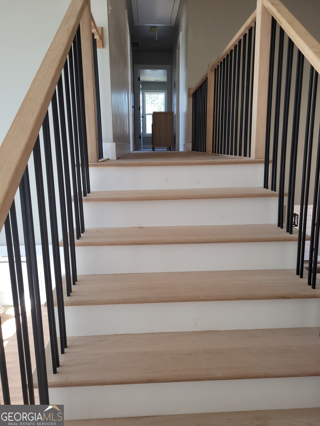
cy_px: 213
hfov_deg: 53.1
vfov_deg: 67.3
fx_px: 320
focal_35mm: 26
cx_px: 160
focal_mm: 5.4
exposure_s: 1/60
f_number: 1.8
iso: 50
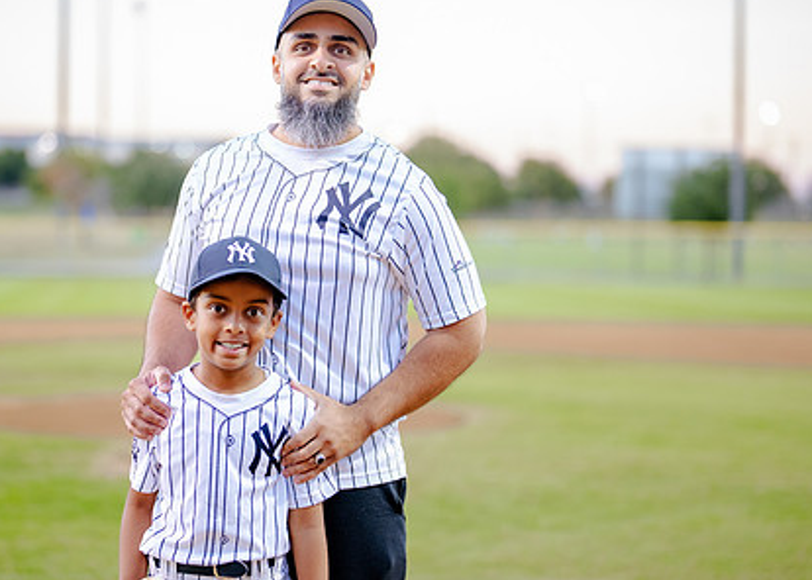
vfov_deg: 15.7
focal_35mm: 91
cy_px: 279
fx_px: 2099
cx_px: 336
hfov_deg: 21.9
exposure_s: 1/500
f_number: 1.2
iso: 500
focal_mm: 50
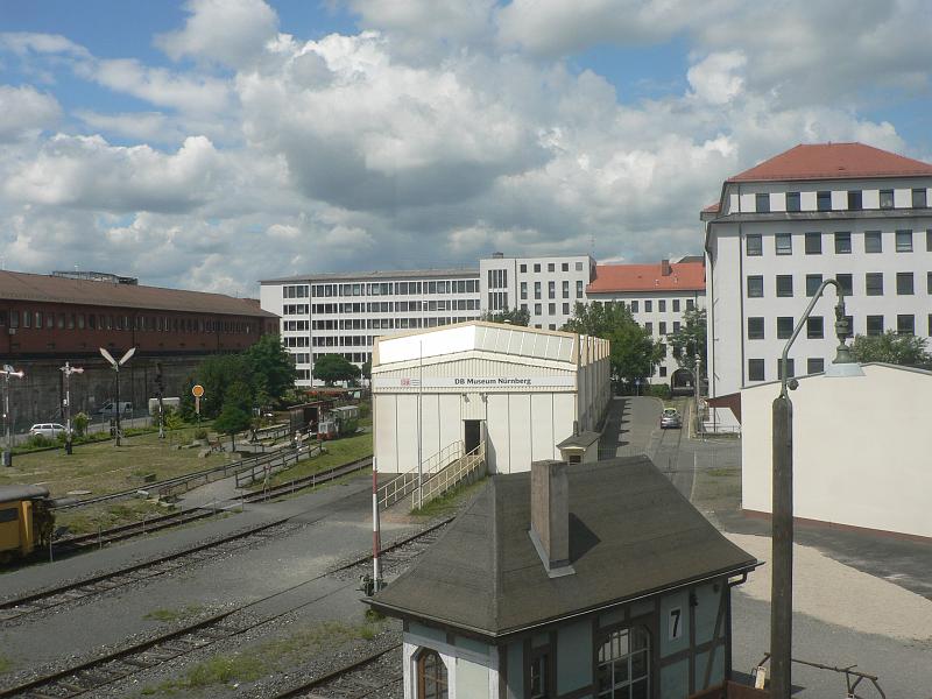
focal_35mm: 36
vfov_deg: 39.7
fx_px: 969
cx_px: 466
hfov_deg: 51.4
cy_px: 350
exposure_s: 1/800
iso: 80
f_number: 5.6
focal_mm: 6
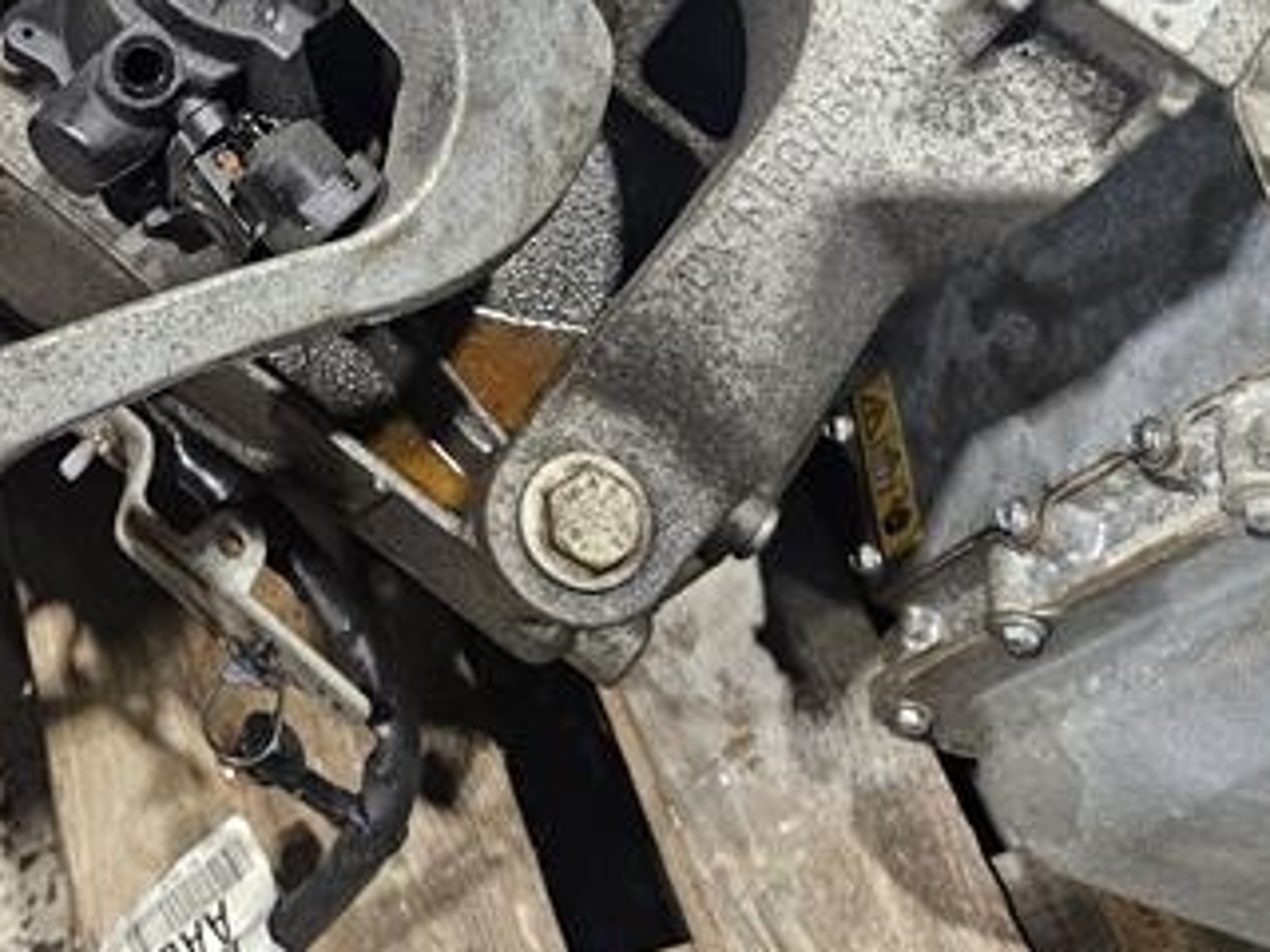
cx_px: 179
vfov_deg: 29.7
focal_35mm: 46
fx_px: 1688
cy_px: 28
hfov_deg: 38.9
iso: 400
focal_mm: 5.4
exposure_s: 1/100
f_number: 1.8
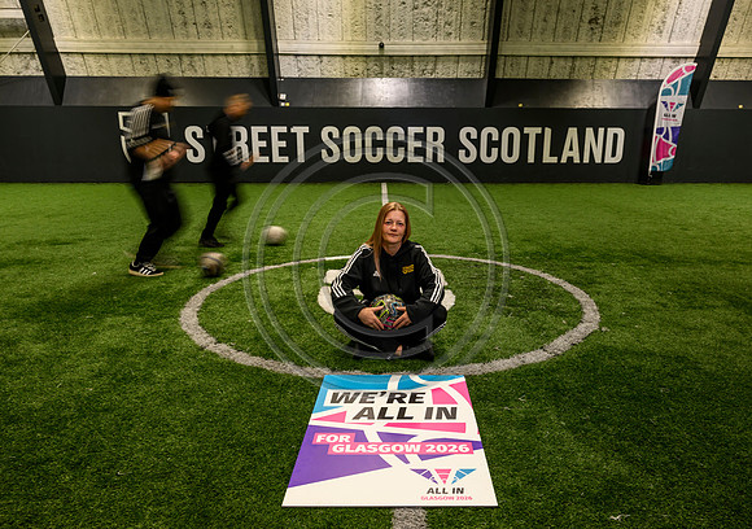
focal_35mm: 25
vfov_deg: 52.5
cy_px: 265
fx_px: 536
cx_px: 397
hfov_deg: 70.0
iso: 500
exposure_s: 1/15
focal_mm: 24
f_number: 7.1
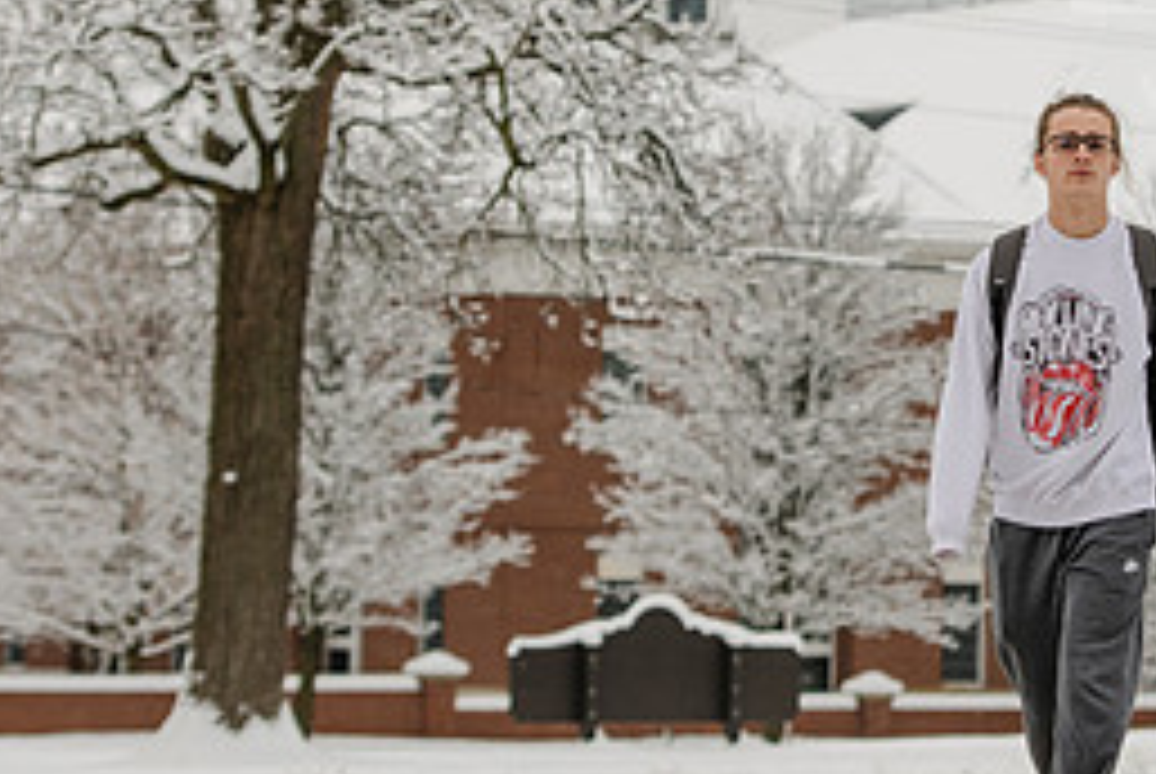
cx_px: 936
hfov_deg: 10.6
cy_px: 182
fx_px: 6237
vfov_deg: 7.1
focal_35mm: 194
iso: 200
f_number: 4
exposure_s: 1/500
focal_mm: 86
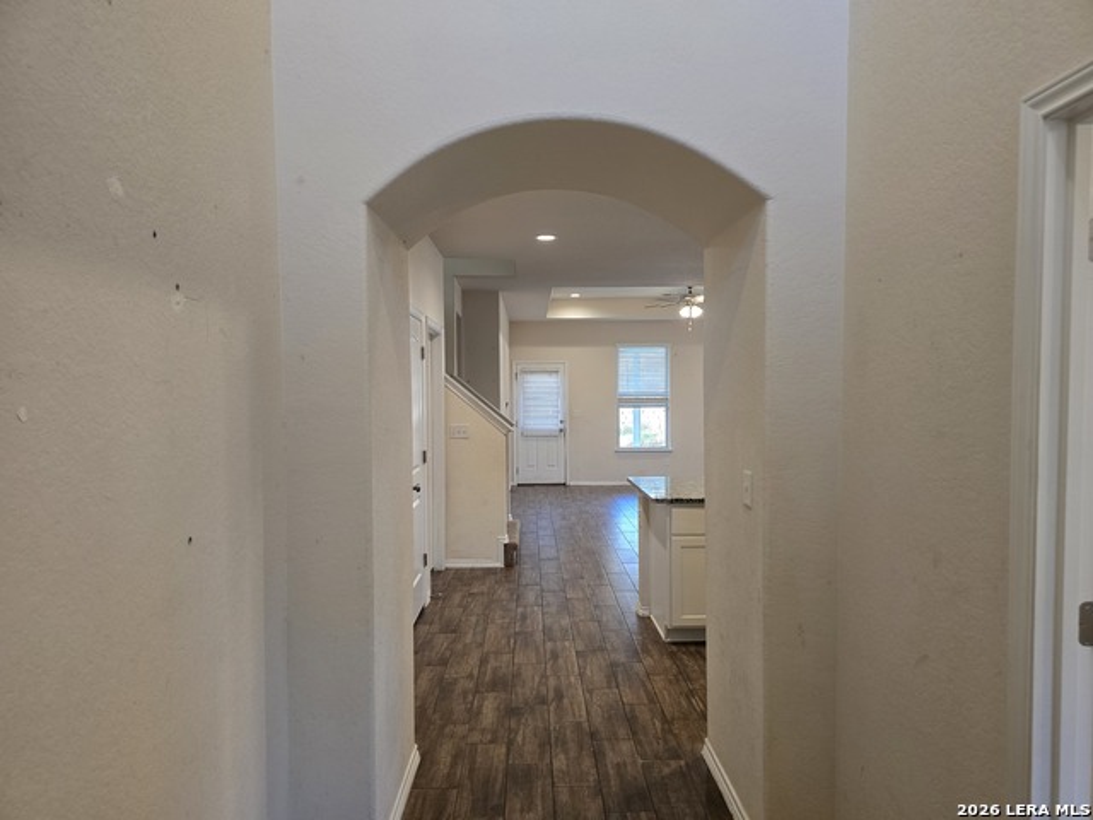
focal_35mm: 23
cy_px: 410
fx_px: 726
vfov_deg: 58.9
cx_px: 546
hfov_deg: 73.9
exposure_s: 1/120
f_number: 1.7
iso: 320
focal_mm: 6.3
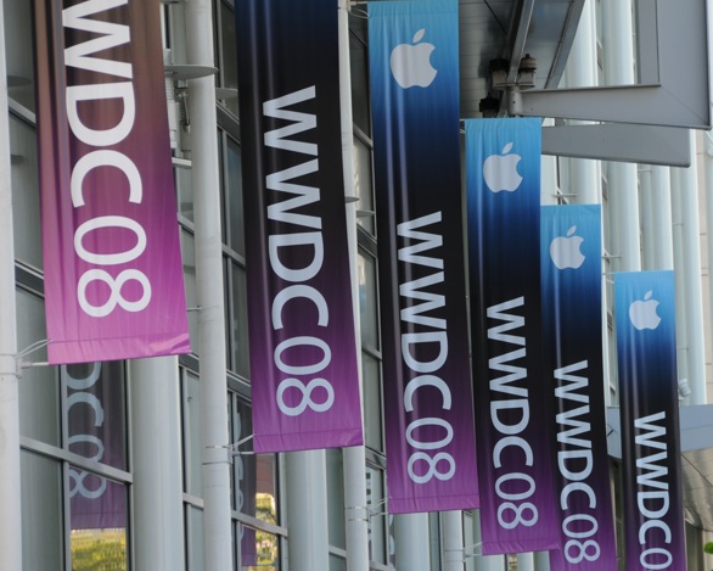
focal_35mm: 288
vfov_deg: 5.4
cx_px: 468
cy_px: 278
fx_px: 6078
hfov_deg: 6.7
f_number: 6.3
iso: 200
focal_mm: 150
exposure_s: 1/160
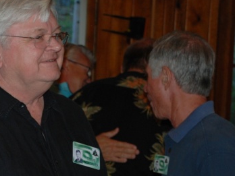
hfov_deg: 14.4
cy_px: 148
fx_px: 923
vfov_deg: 10.9
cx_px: 35
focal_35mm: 136
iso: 200
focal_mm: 32
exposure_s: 1/60
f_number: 4.2
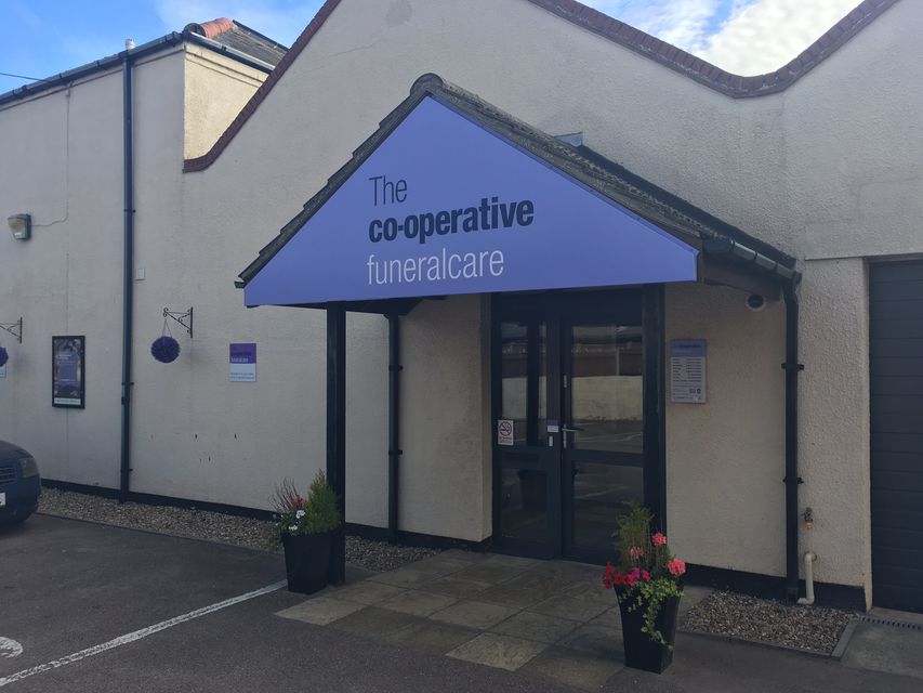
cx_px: 462
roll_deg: -0.4
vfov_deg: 48.2
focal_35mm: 29
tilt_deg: +0.4
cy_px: 346
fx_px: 773
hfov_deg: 61.7
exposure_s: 1/487
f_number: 2.2
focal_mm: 4.15
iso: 25
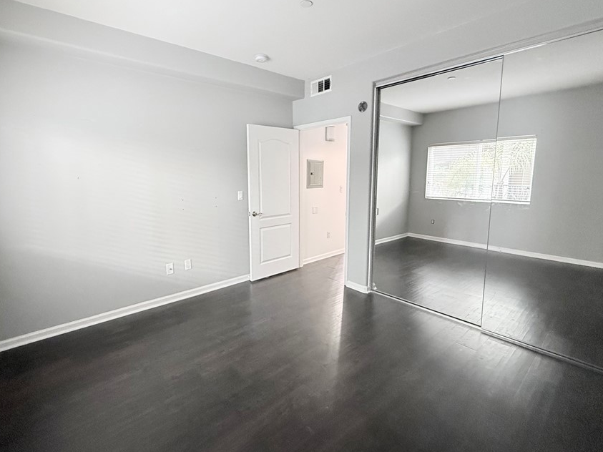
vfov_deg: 74.6
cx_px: 275
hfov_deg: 90.8
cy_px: 208
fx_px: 296
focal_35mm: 17
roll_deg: +0.3
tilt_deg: -6.8
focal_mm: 2.22
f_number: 2.2
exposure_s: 1/60
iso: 800
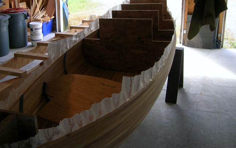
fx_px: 289
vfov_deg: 28.3
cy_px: 42
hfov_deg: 44.2
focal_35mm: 45
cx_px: 98
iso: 50
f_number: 2.9
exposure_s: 1/105
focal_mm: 5.7
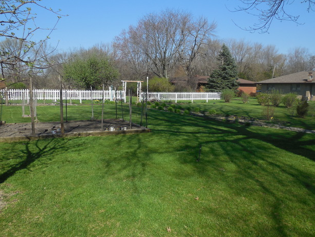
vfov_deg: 53.1
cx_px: 160
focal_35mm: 26
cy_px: 117
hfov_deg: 67.3
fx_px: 237
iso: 125
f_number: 3.1
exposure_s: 1/1600
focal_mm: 4.5
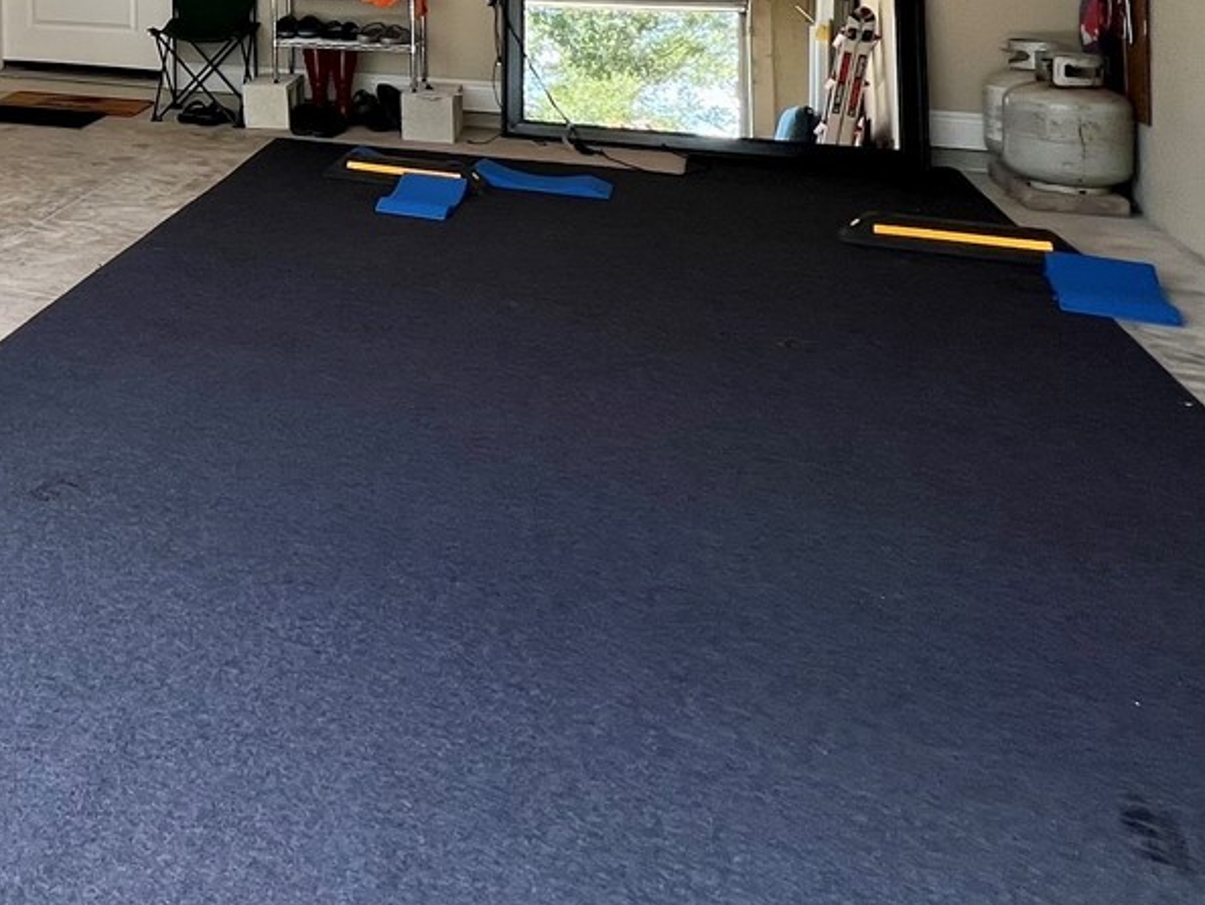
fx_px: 1219
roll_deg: +0.1
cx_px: -235
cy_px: -106
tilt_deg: -0.3
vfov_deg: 34.7
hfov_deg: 38.8
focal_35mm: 35
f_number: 1.8
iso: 32
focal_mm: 1.57
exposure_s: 1/99
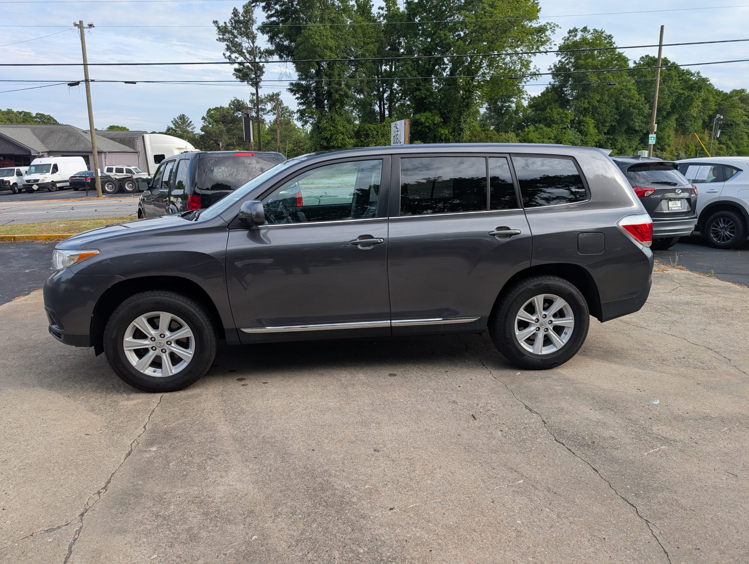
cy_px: 282
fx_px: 520
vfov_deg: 56.9
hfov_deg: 71.5
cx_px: 374
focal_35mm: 24
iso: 19
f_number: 1.68
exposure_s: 1/503
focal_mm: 6.9
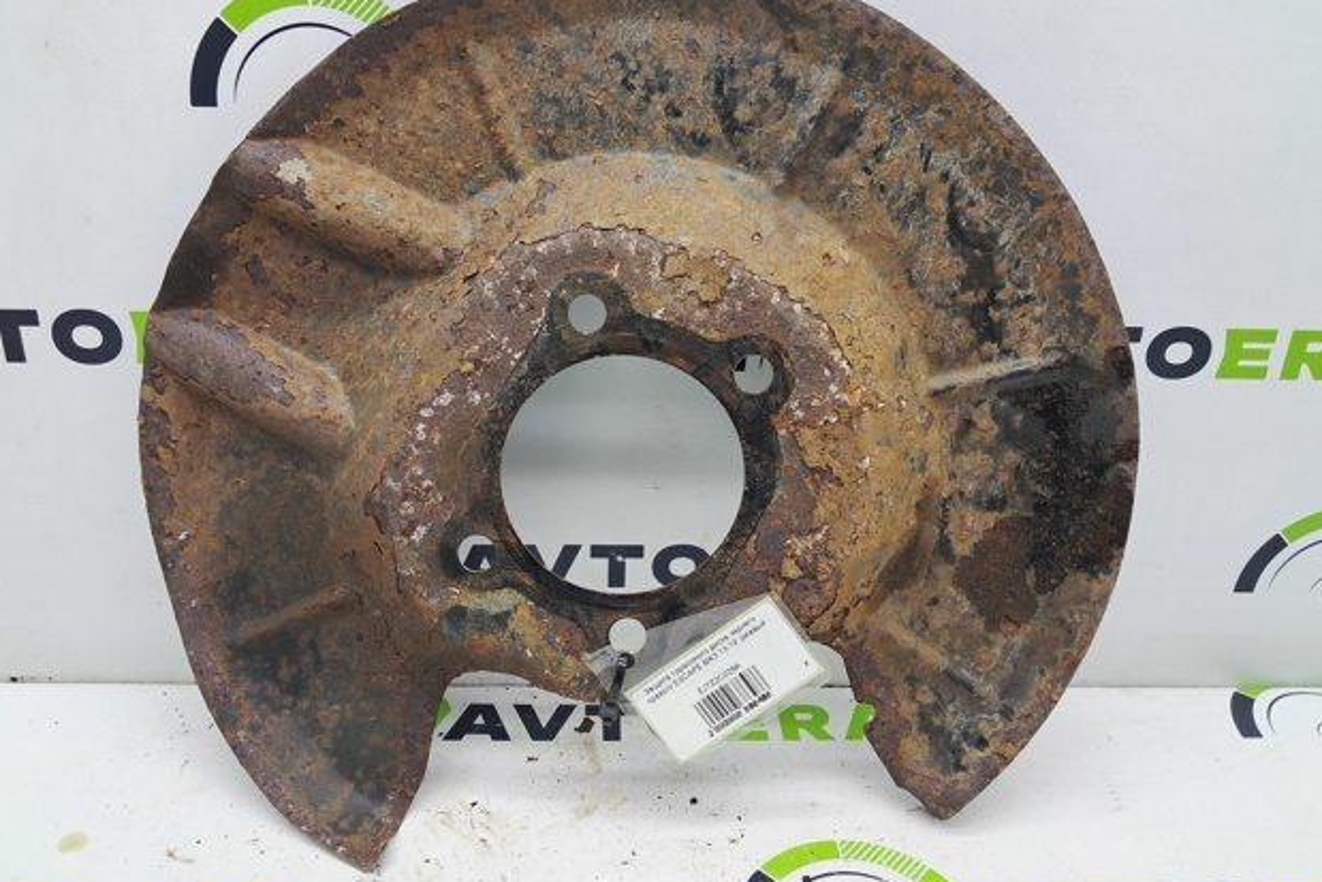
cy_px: 390
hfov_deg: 63.6
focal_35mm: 29
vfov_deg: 44.9
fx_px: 1065
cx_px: 643
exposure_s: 1/50
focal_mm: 4
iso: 50
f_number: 1.8
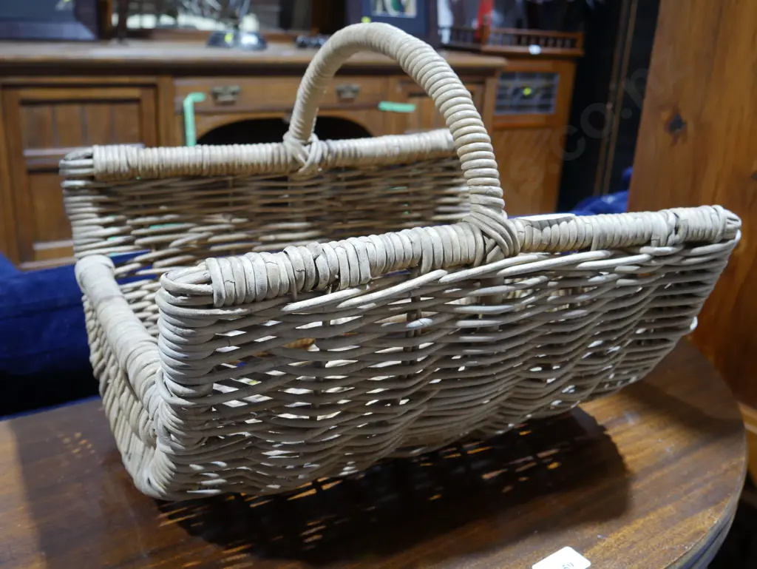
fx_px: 744
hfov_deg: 53.9
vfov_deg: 41.8
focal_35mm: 34
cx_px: 378
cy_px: 284
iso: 1000
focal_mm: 17
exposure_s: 1/60
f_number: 4.5
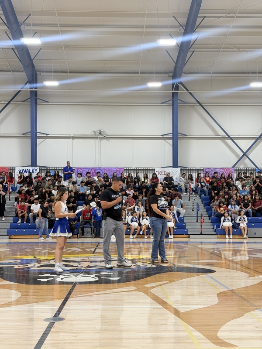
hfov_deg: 30.3
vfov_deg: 39.7
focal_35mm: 48
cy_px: 174
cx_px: 131
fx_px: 484
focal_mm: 6.76
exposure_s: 1/120
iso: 100
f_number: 1.78
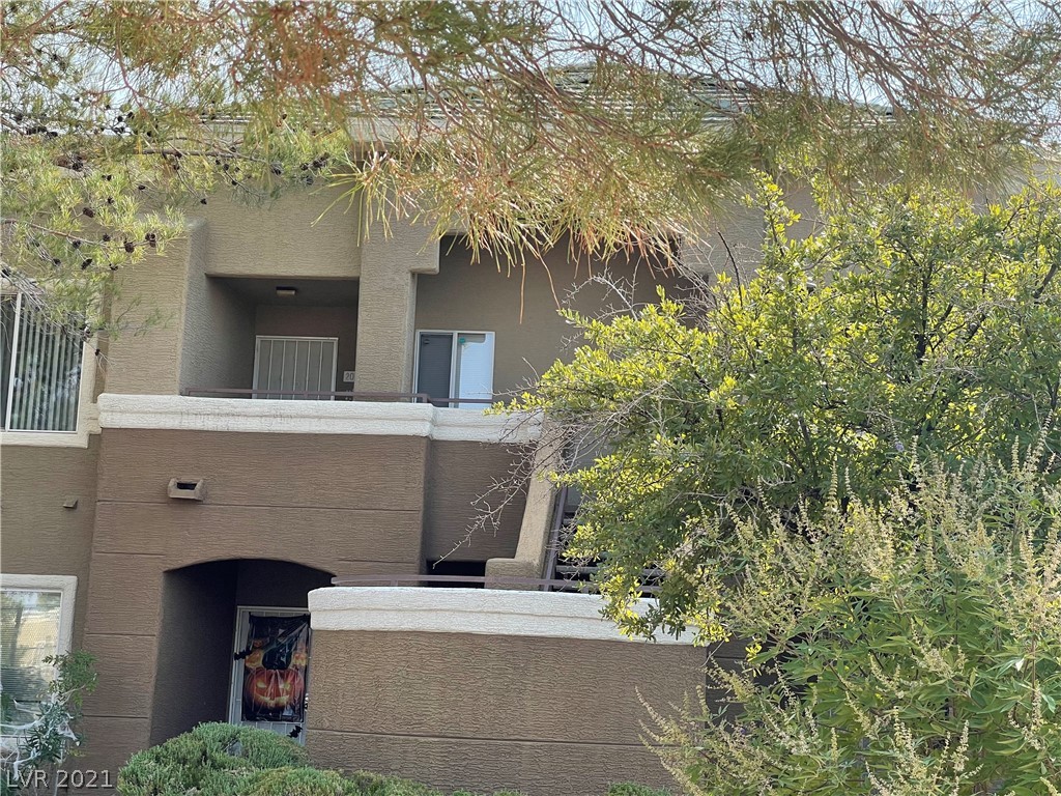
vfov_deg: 22.9
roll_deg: -3.3
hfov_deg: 30.3
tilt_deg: +9.1
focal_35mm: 64
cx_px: 530
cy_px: 398
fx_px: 1962
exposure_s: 1/345
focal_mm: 7.5
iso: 20
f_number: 2.2
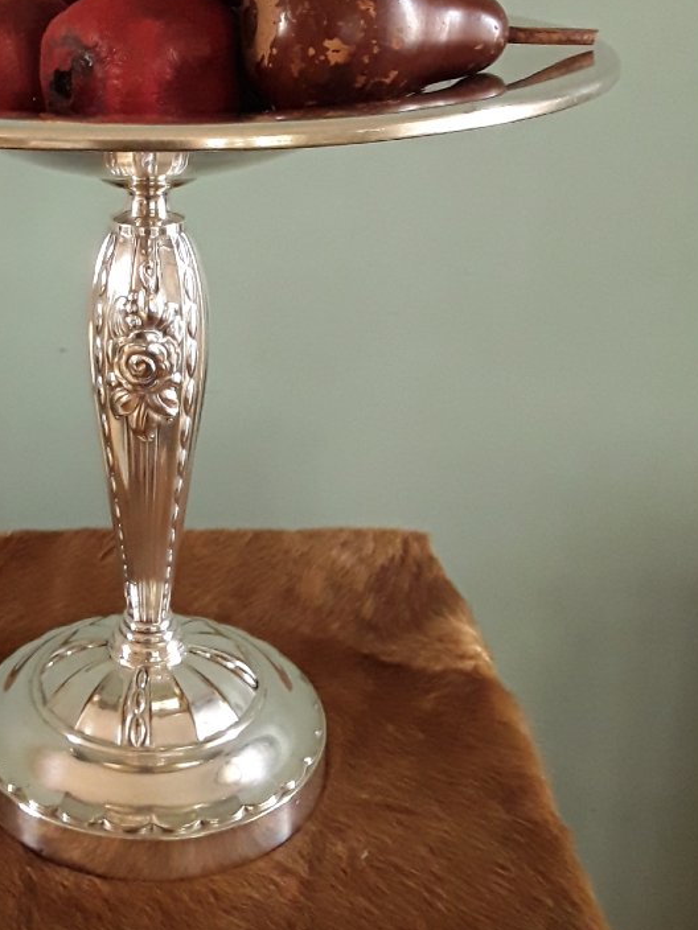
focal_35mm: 46
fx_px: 1237
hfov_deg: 30.6
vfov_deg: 40.3
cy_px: 250
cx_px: 126
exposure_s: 1/17
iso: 200
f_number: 1.9
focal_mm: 2.91
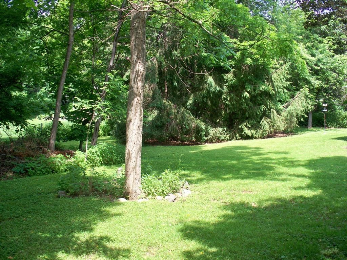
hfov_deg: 52.6
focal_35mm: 35
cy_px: 130
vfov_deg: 40.7
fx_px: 351
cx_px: 174
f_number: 2.8
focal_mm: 7.54
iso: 80
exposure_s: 1/200
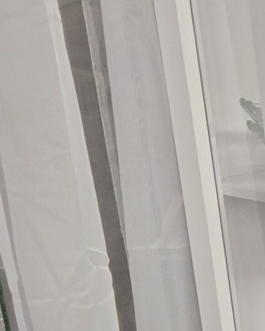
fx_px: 1078
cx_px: 535
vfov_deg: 17.1
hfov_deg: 12.3
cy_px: 332
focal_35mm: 110
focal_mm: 5.4
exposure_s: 1/120
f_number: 1.8
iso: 640
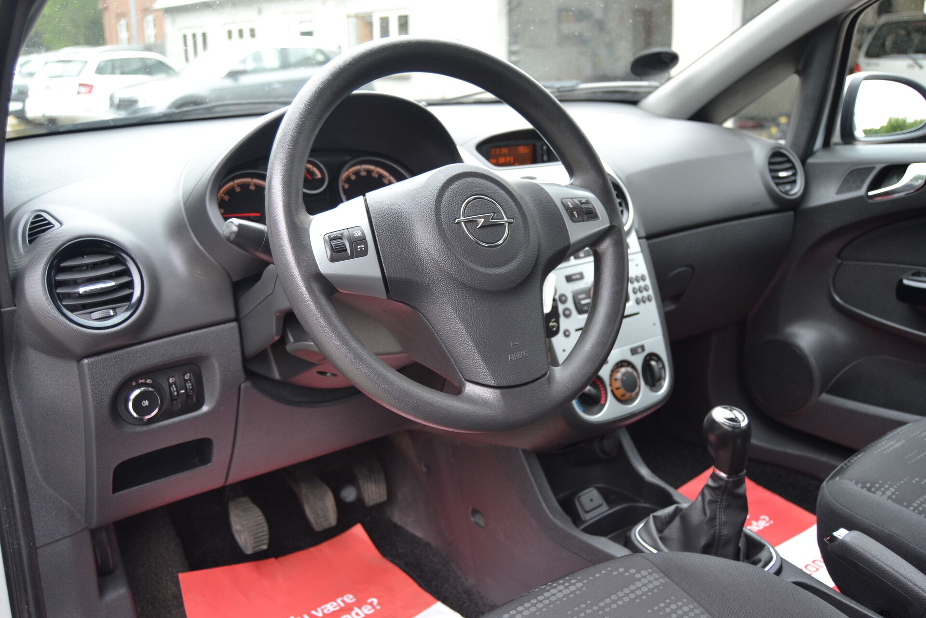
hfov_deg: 61.9
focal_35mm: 30
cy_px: 309
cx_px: 463
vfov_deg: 43.6
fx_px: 772
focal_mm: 20
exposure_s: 1/60
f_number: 3.5
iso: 400
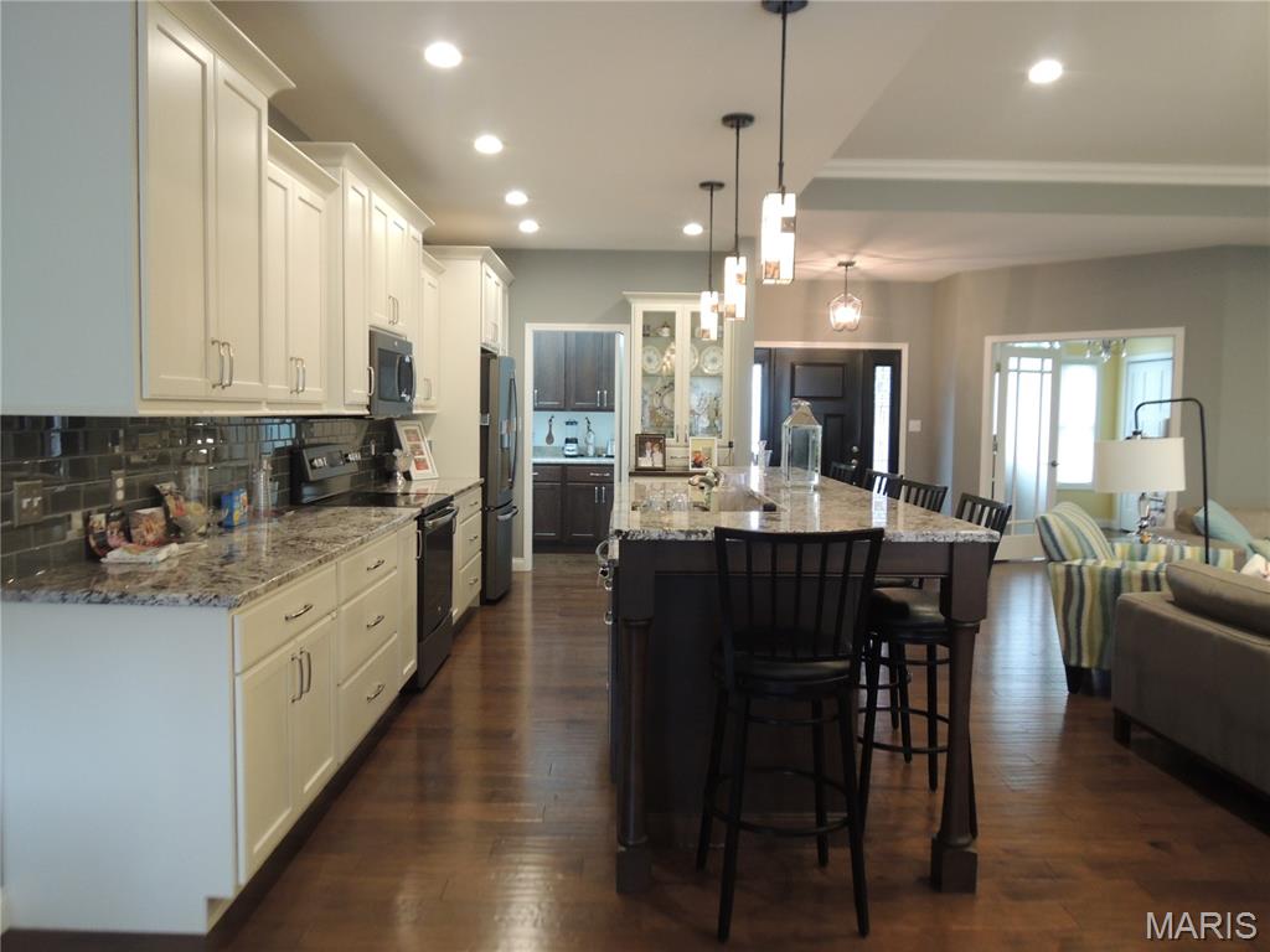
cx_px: 635
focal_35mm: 24
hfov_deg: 71.6
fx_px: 881
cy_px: 476
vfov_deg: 56.8
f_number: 2.8
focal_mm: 4.3
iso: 360
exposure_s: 1/30
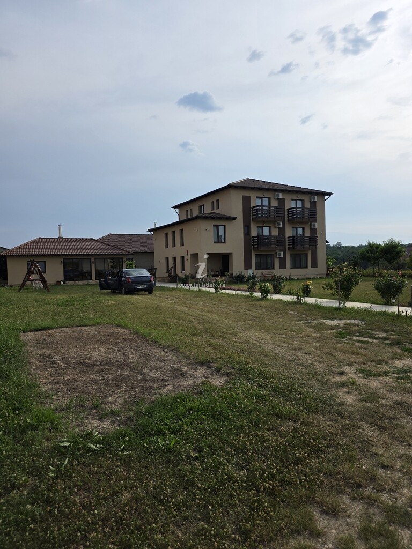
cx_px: 206
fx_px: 365
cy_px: 274
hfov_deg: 58.9
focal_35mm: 23
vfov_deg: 73.9
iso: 80
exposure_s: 1/6150
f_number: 1.7
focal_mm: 6.3
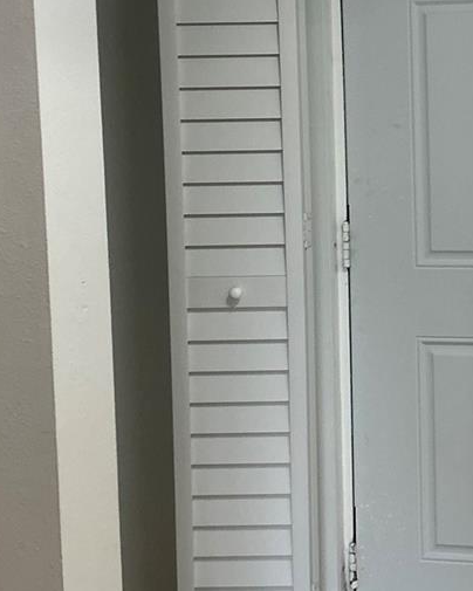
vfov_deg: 28.9
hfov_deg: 22.6
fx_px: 1137
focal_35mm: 65
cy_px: 194
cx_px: 474
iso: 40
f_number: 1.8
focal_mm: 3
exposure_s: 1/60
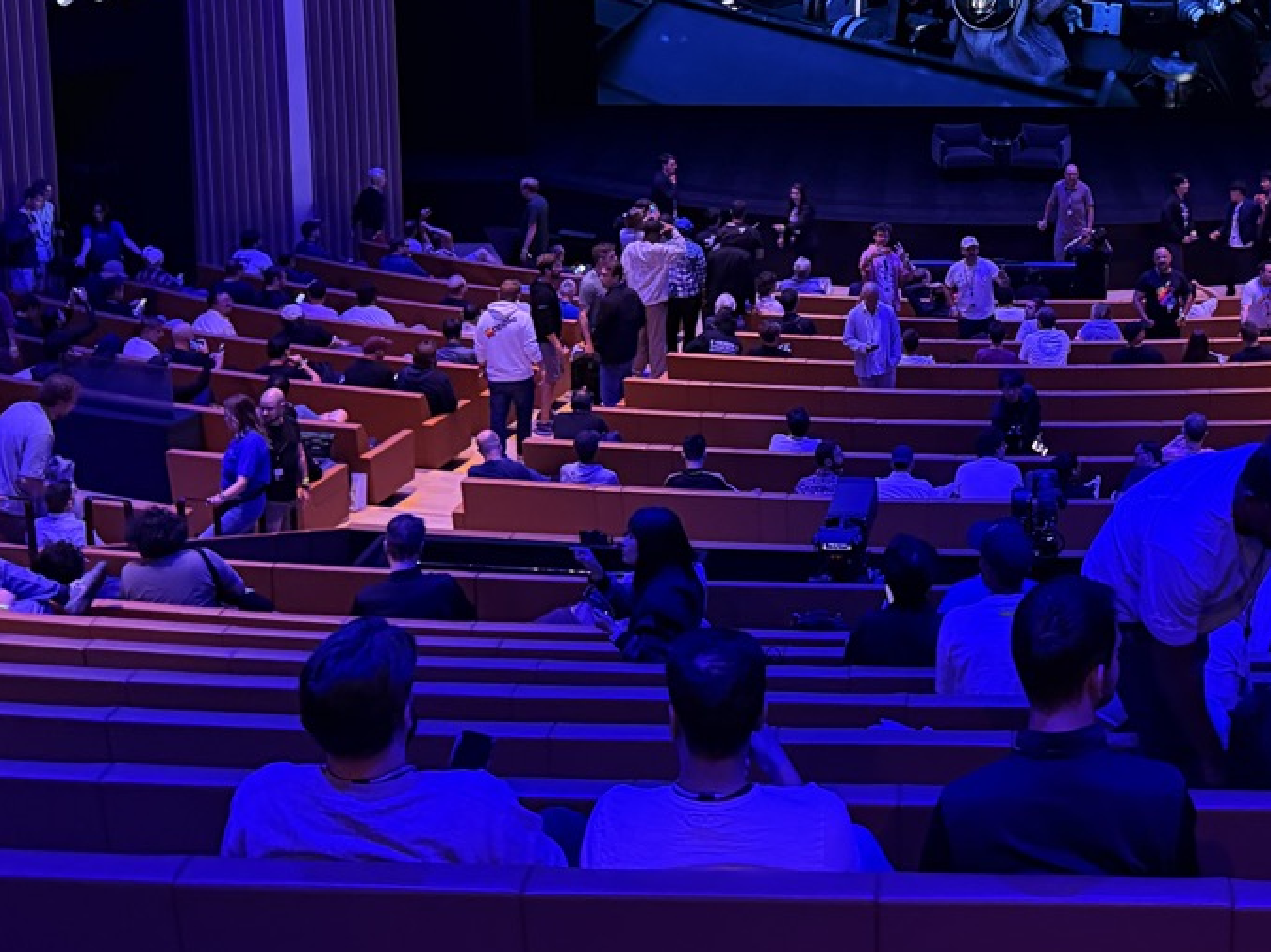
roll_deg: -0.3
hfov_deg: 33.2
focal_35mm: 57
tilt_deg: -9.3
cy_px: 58
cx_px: 949
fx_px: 2092
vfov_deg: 24.7
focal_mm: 6.76
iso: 1600
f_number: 1.78
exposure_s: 1/30
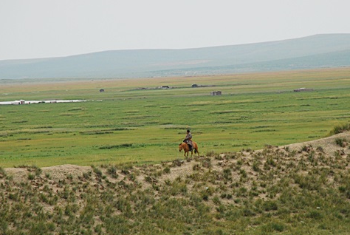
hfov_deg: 6.0
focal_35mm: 342
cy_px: 144
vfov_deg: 4.0
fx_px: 3330
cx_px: 196
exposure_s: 1/500
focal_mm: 135
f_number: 6.3
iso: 400
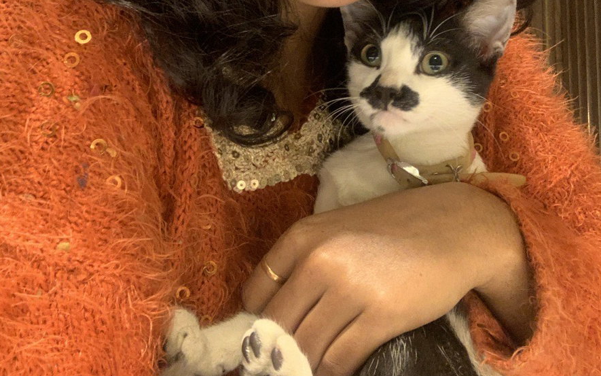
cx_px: 301
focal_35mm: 46
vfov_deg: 27.3
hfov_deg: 43.5
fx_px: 753
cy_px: 59
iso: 320
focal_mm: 2.87
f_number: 2.2
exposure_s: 1/25
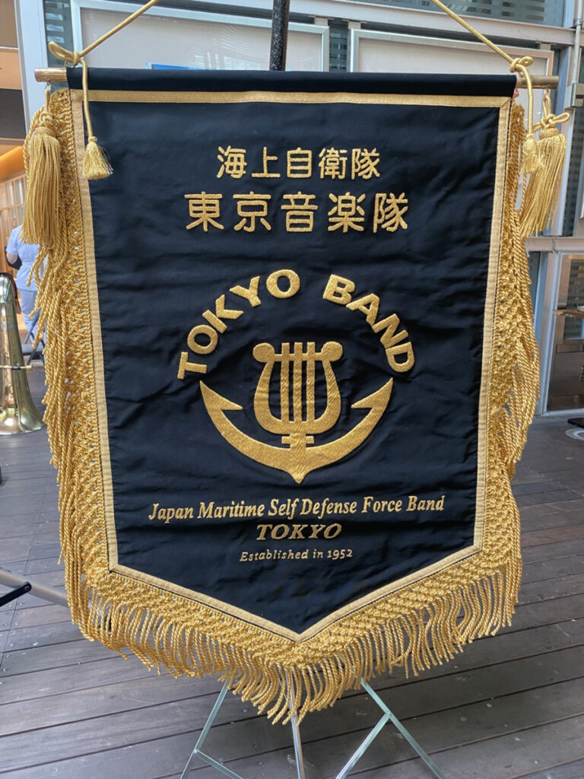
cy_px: 390
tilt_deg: -12.1
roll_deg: +1.1
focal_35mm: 26
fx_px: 585
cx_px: 292
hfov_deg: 53.1
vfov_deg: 67.3
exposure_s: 1/60
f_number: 1.8
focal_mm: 4.25
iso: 200
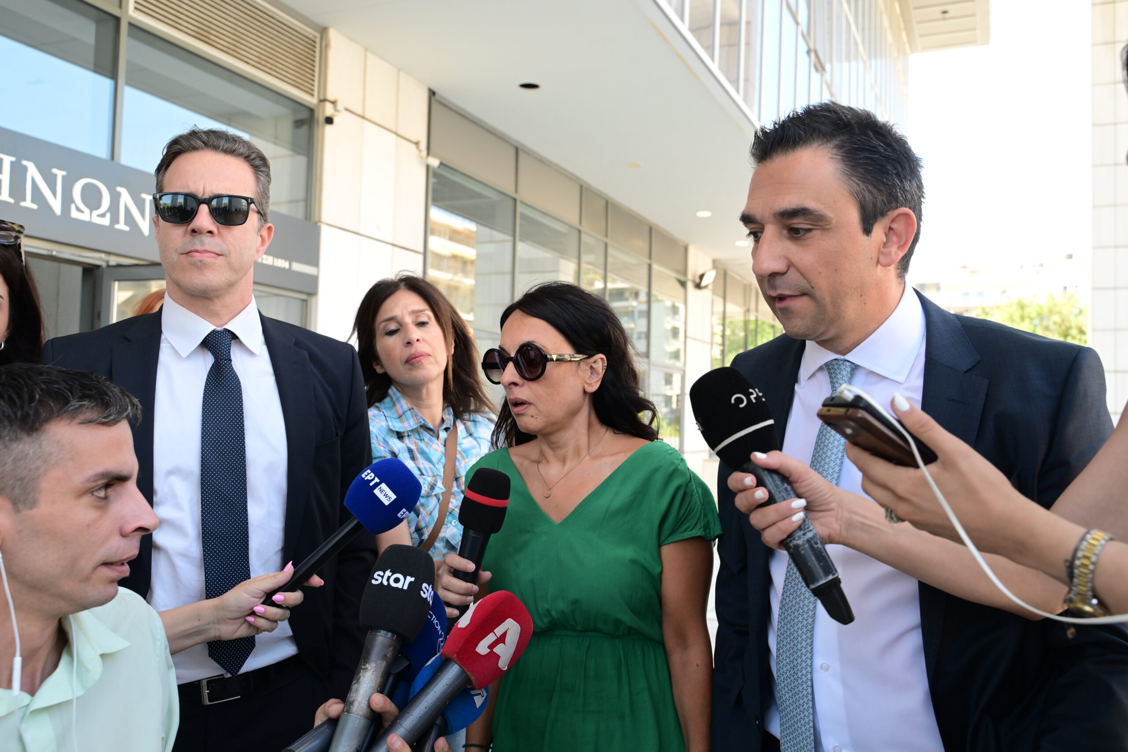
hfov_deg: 58.7
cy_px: 376
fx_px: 1003
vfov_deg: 41.1
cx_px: 564
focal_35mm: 32
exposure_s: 1/320
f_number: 5.6
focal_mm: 32
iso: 1000
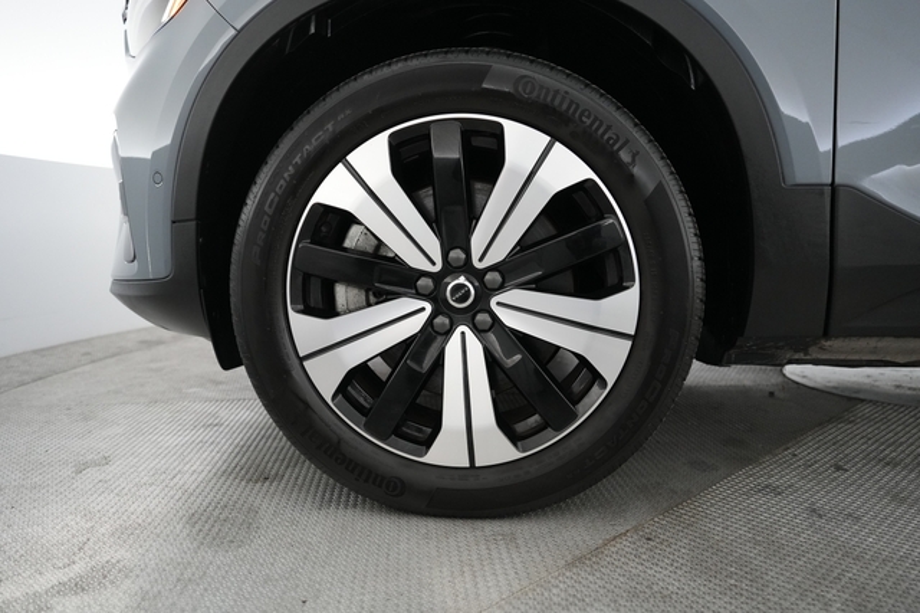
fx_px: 613
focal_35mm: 24
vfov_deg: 53.1
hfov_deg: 73.8
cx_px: 460
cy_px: 306
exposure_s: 1/160
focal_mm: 24
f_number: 2.8
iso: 4000
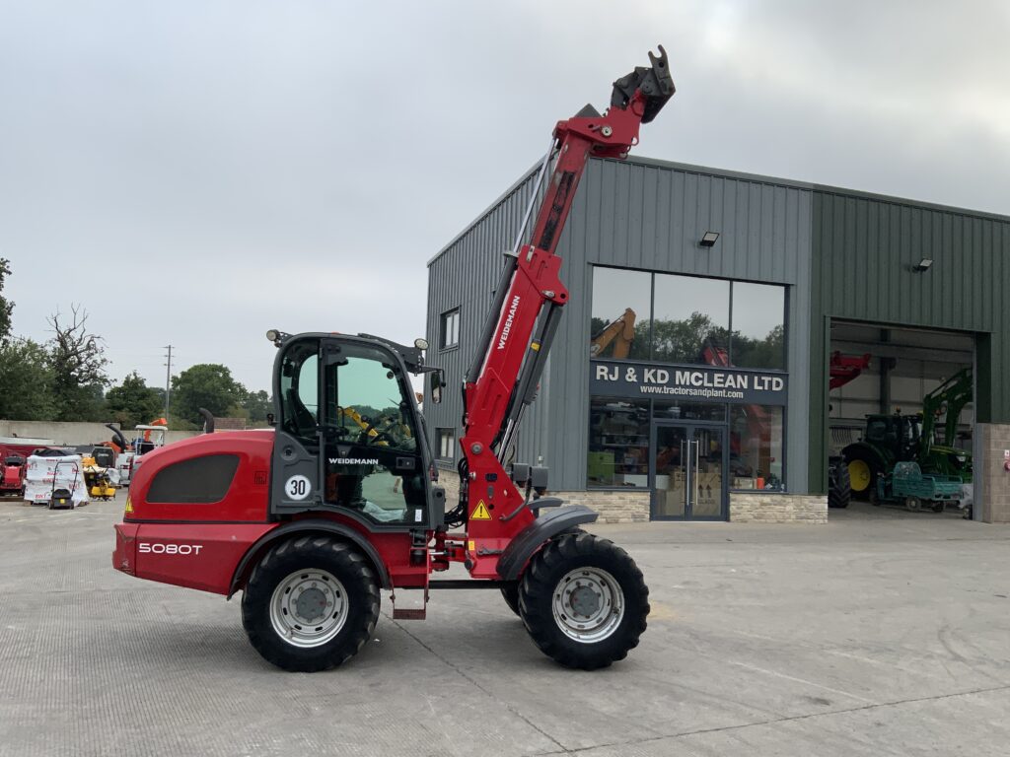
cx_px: 505
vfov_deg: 48.2
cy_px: 378
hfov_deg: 61.7
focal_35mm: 29
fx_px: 846
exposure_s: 1/473
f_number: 1.8
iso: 16
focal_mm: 3
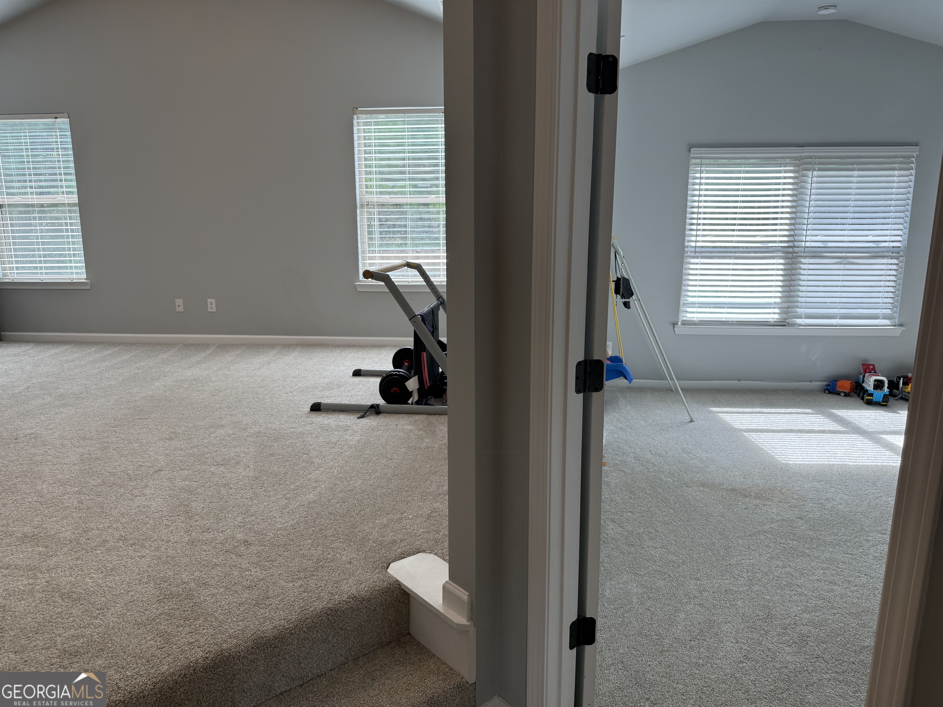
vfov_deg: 56.8
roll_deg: -0.1
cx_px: 472
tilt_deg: -11.5
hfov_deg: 71.6
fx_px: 654
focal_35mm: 24
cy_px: 354
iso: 64
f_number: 1.78
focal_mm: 6.76
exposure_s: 1/120
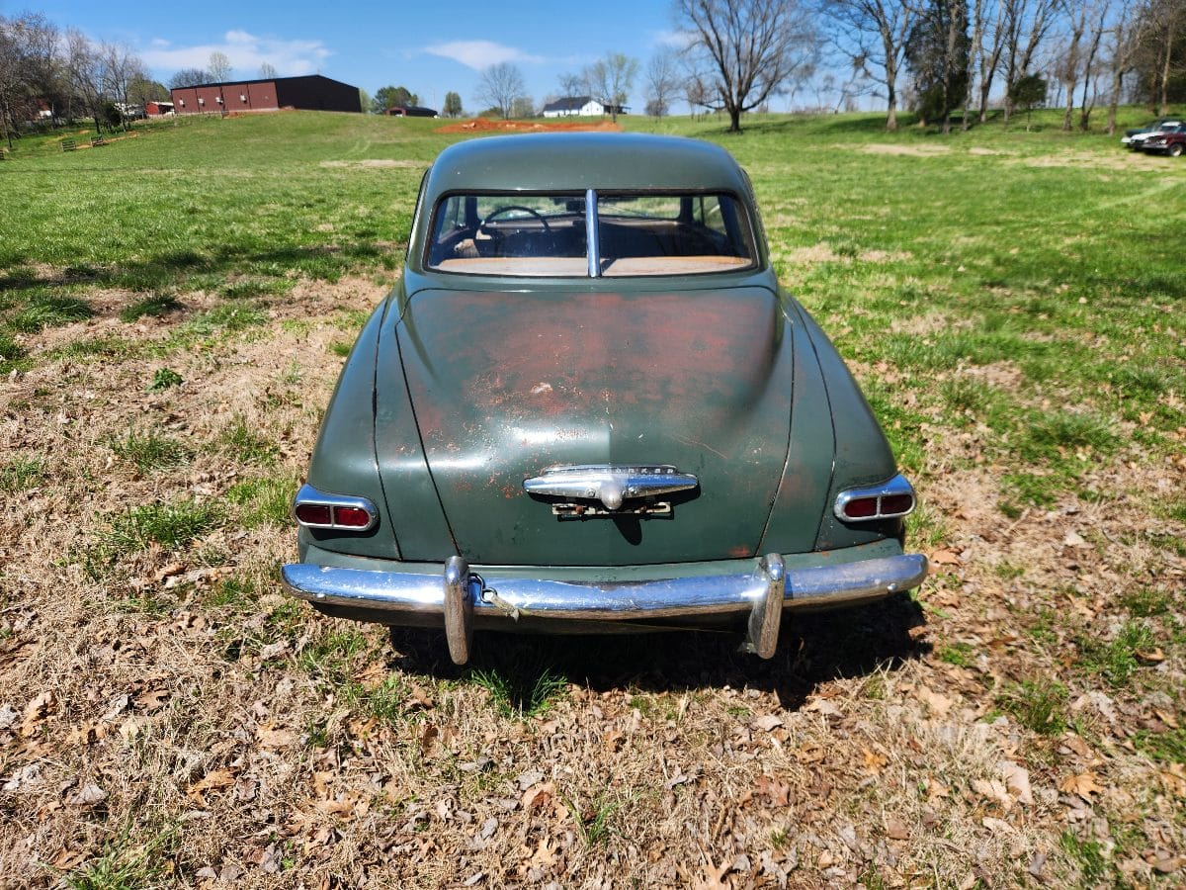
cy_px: 445
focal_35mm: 23
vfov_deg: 58.9
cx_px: 593
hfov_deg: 73.9
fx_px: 788
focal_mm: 5.4
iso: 20
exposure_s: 1/1222
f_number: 1.8
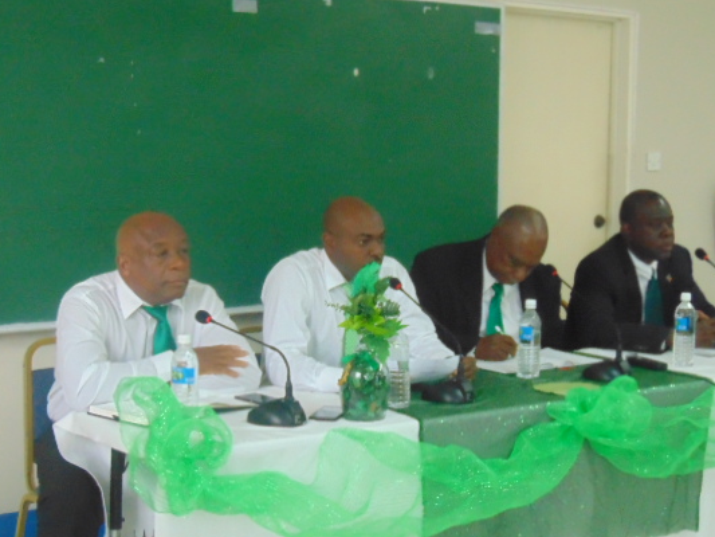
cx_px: 409
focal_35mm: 60
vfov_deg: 24.4
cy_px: 299
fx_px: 1240
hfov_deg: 32.1
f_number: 3.5
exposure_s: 1/50
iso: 640
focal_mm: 9
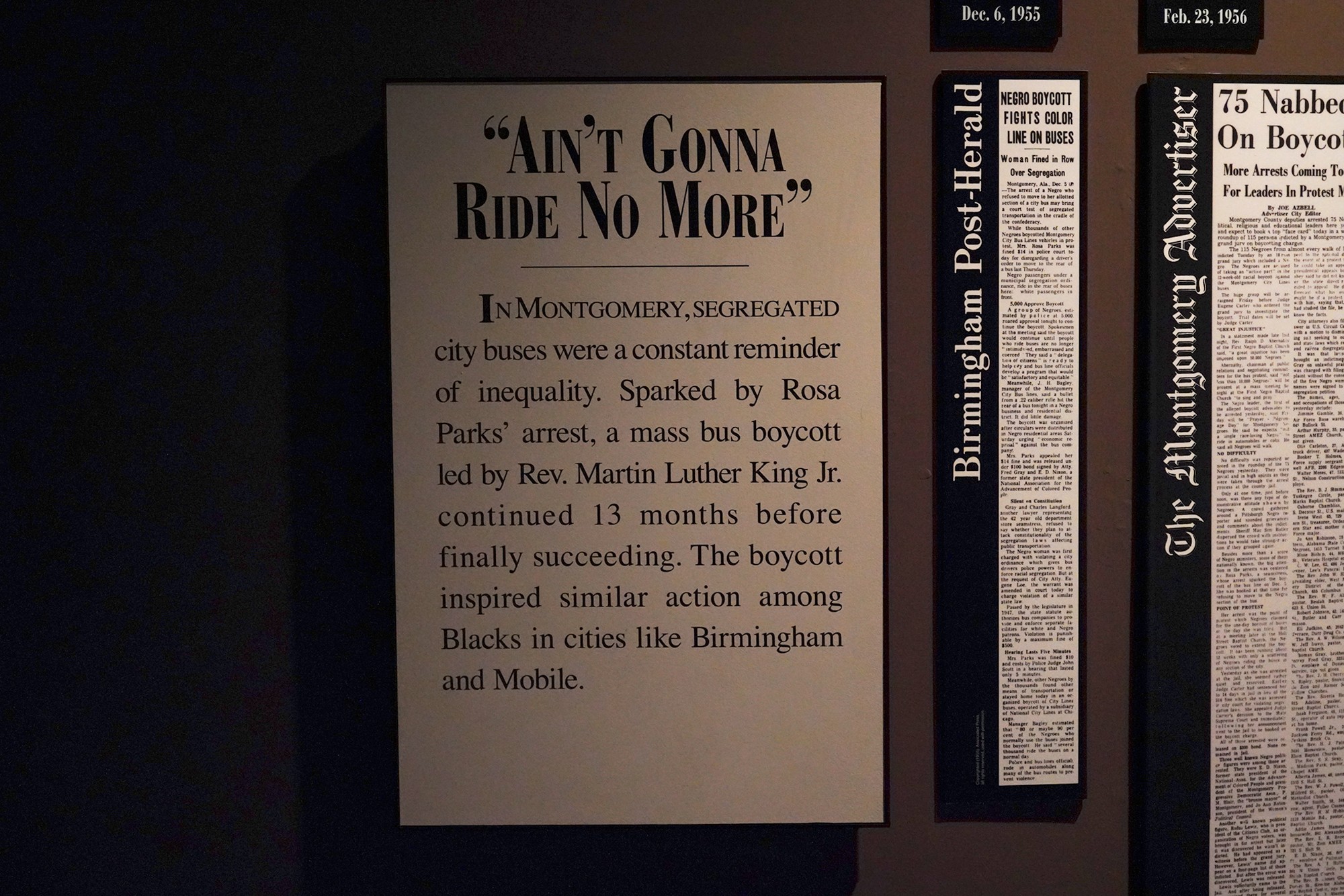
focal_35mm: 60
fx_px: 2240
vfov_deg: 22.6
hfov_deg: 33.4
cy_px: 448
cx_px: 672
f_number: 5.6
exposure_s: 1/100
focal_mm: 60
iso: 8000
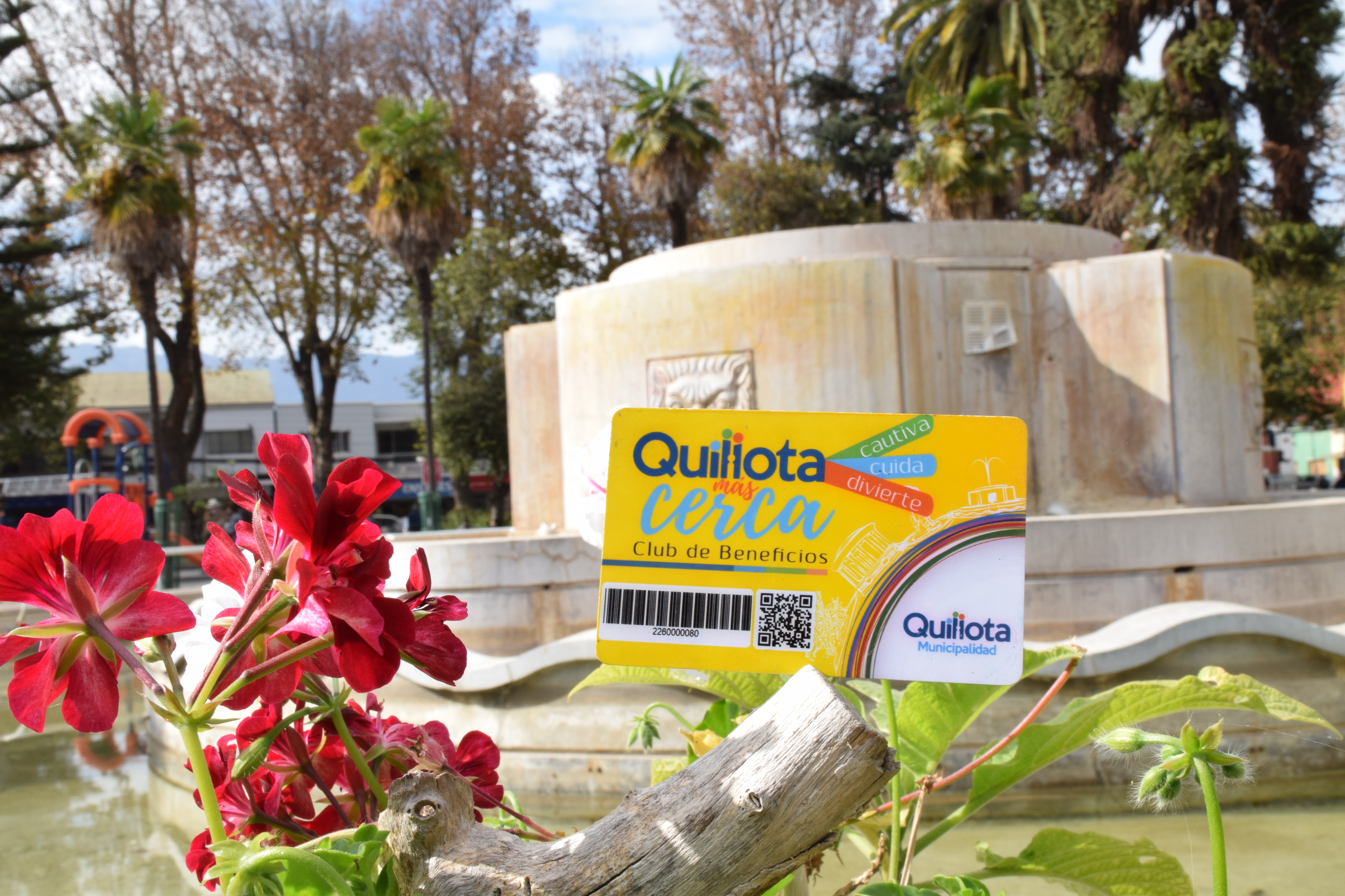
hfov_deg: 43.6
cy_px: 448
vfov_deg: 29.9
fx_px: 1681
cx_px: 672
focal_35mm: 45
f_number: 22
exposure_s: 1/80
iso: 400
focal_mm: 30
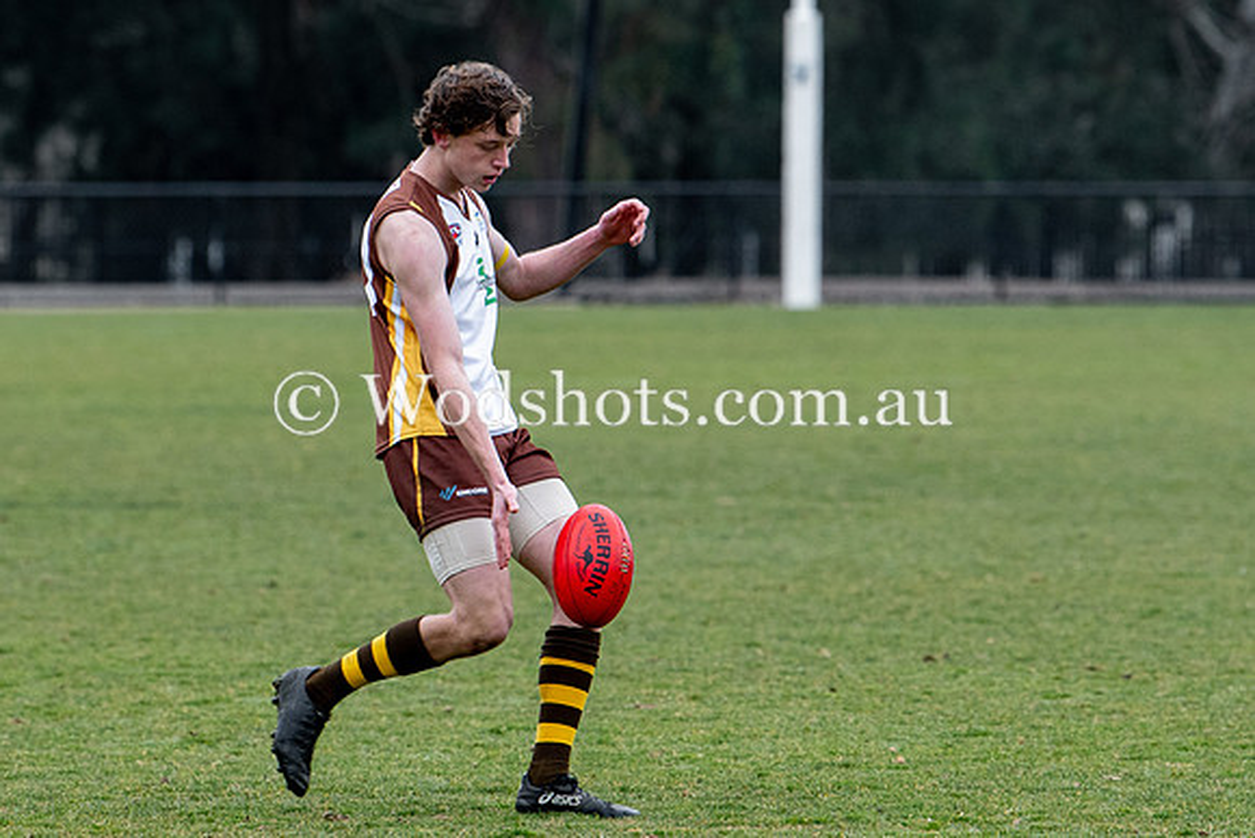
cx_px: 539
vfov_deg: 2.7
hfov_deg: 4.1
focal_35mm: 503
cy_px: 273
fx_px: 17544
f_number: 4
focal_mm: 185
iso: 500
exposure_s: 1/800
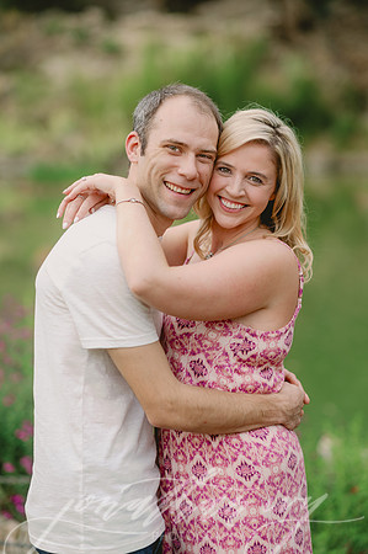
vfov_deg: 23.9
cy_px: 277
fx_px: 1306
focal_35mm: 85
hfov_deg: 16.0
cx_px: 184
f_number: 2
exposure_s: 1/800
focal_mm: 85
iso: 80
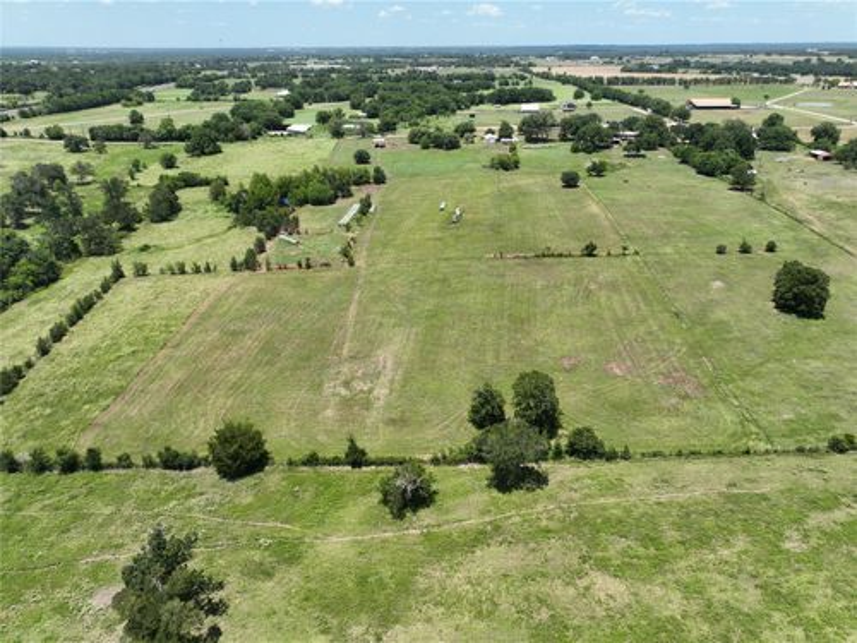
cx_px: 428
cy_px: 322
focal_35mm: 24
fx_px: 594
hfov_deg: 71.6
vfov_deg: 56.8
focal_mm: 12.29
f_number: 2.8
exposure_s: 1/1250
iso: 110
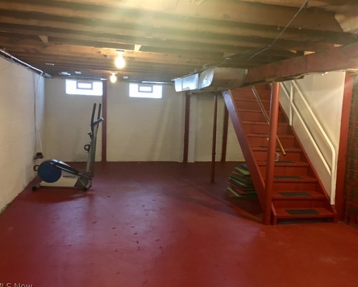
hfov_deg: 57.1
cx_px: 189
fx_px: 329
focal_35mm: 31
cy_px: 146
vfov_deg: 47.2
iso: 400
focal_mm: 4.15
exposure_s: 1/15
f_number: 2.2
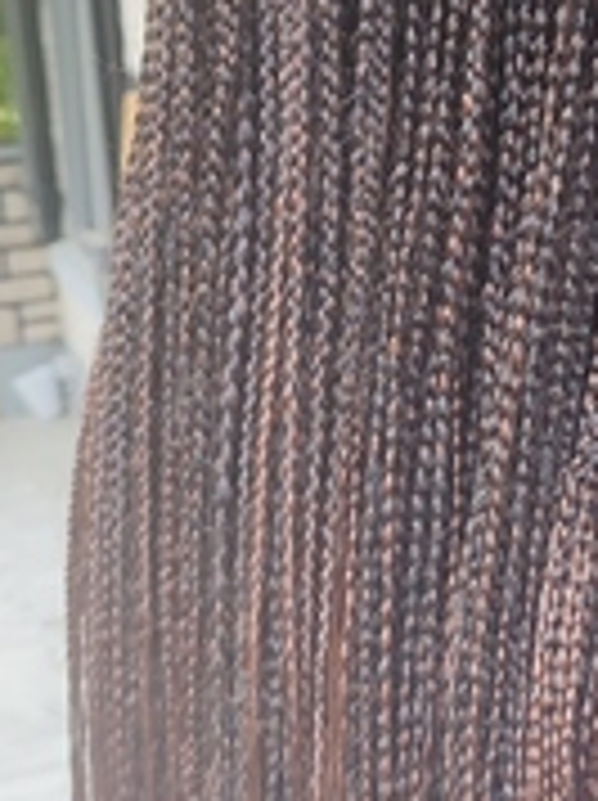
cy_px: 220
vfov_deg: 23.9
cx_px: 683
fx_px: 1870
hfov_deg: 17.5
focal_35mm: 81
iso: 137
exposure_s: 1/33
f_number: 1.89
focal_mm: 5.89
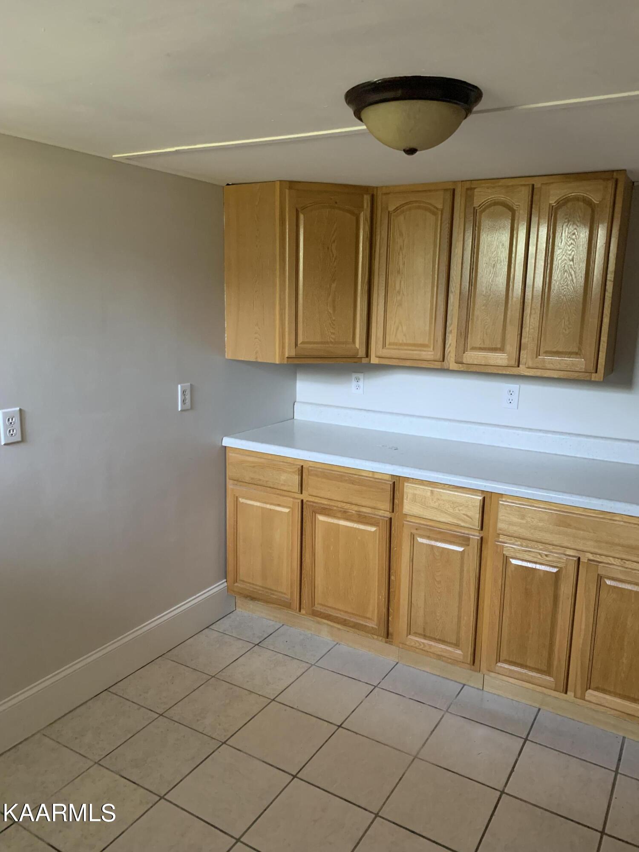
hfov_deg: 53.1
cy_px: 426
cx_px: 320
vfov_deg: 67.3
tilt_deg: -10.4
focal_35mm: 26
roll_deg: -1.5
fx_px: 640
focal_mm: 4.25
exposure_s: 1/40
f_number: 1.8
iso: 400
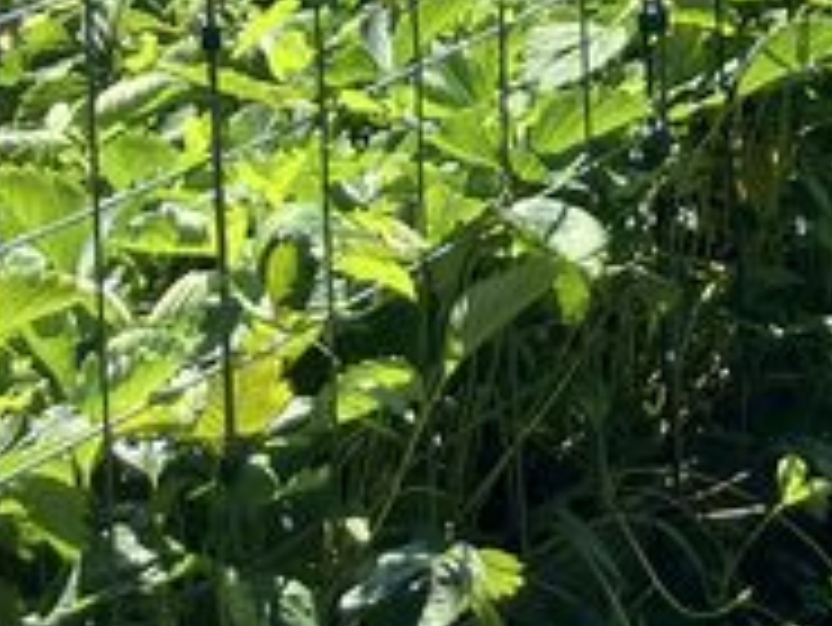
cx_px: 1453
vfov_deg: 9.0
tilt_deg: -5.5
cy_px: -685
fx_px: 3728
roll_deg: -2.0
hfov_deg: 11.8
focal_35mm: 155
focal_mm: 3.99
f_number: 1.8
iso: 32
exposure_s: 1/952
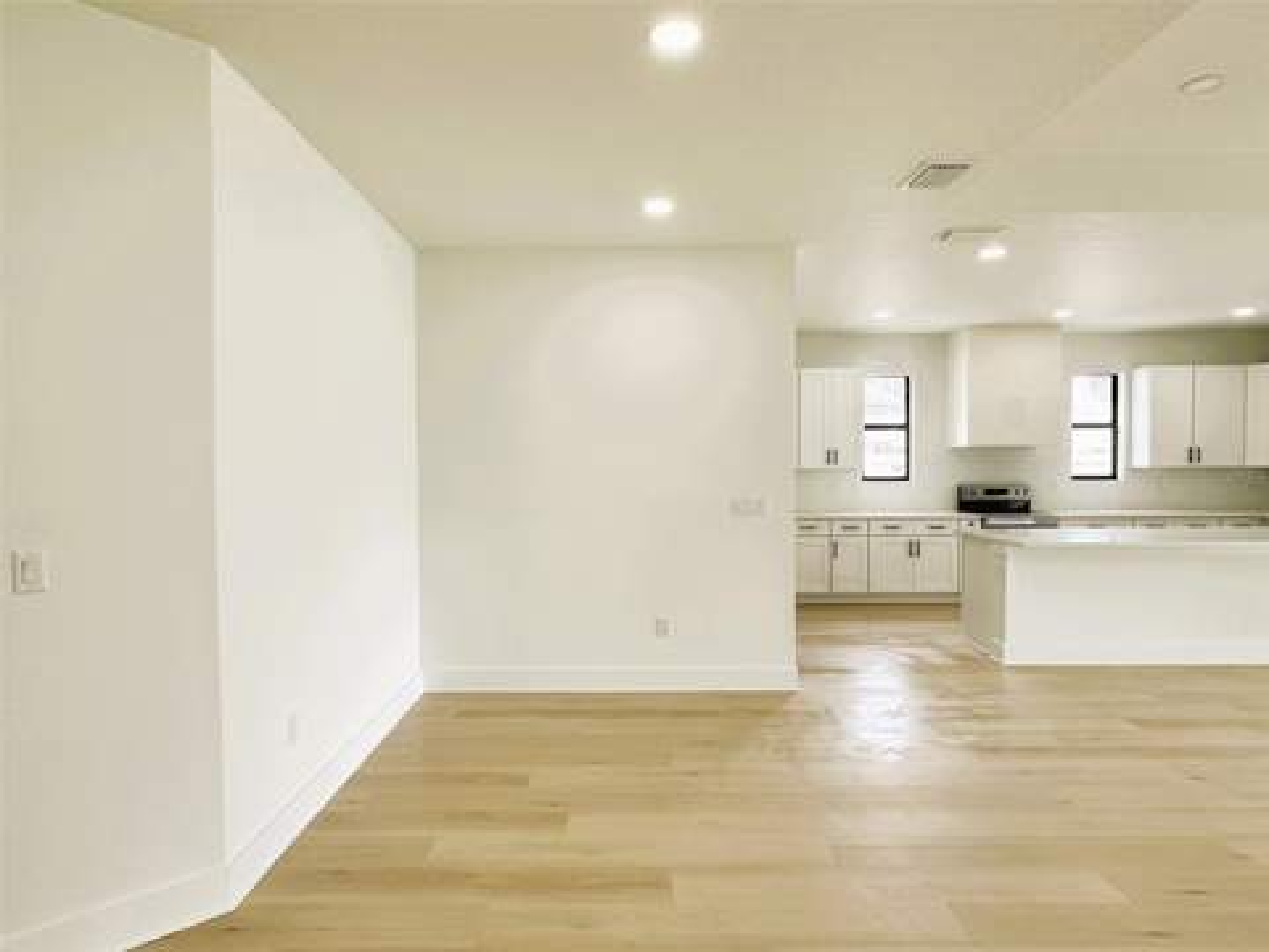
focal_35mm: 21
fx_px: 770
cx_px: 634
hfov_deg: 79.0
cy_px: 476
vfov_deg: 63.4
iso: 64
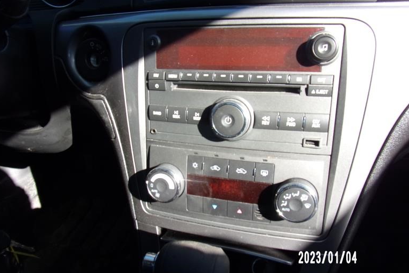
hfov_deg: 69.4
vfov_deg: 49.5
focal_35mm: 26
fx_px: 295
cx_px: 207
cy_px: 133
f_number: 3.3
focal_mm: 4.3
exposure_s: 1/170
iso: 80
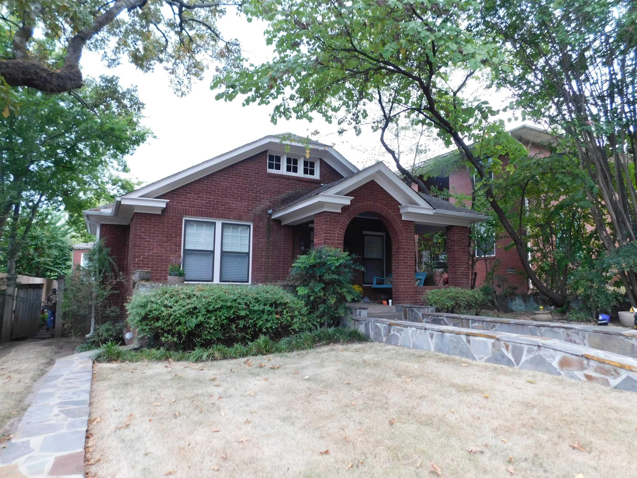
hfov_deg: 73.9
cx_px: 318
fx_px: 423
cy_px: 239
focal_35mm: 23
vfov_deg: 58.9
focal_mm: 4
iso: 140
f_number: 3
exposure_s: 1/30
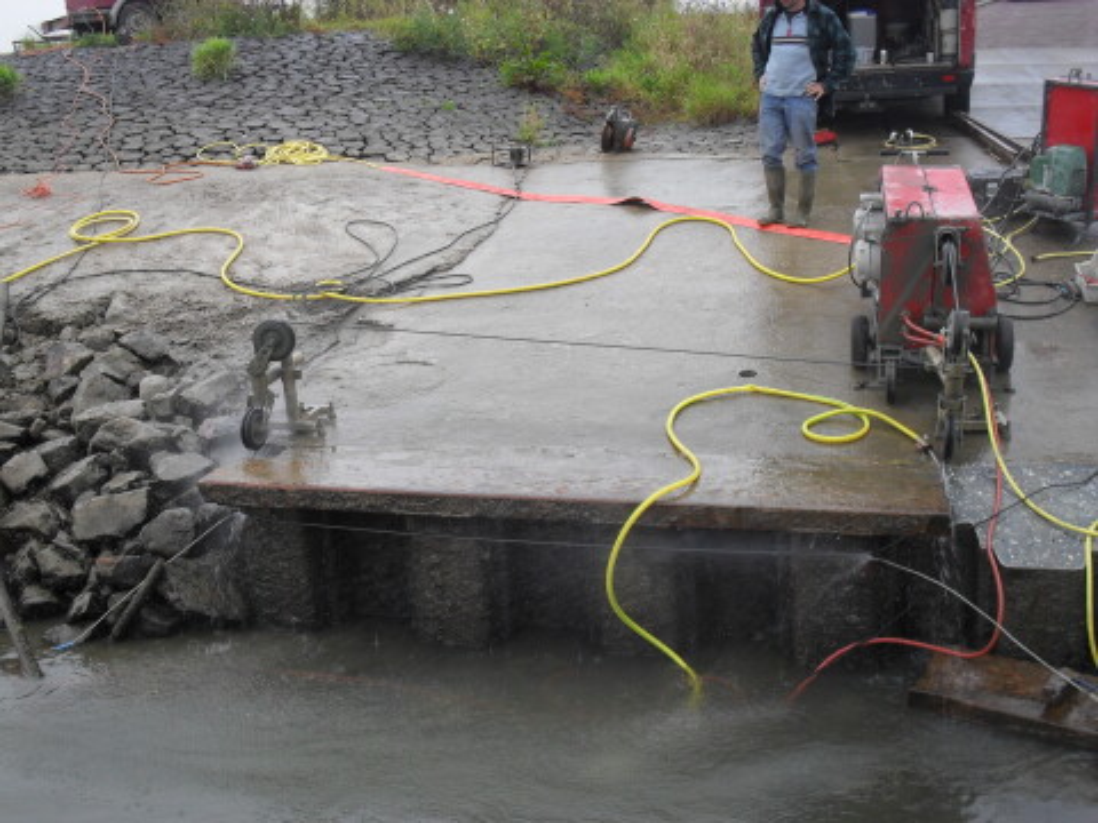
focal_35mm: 42
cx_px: 549
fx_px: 1332
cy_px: 412
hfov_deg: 44.8
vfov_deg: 34.3
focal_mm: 7.5
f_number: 3.6
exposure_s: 1/90
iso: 100
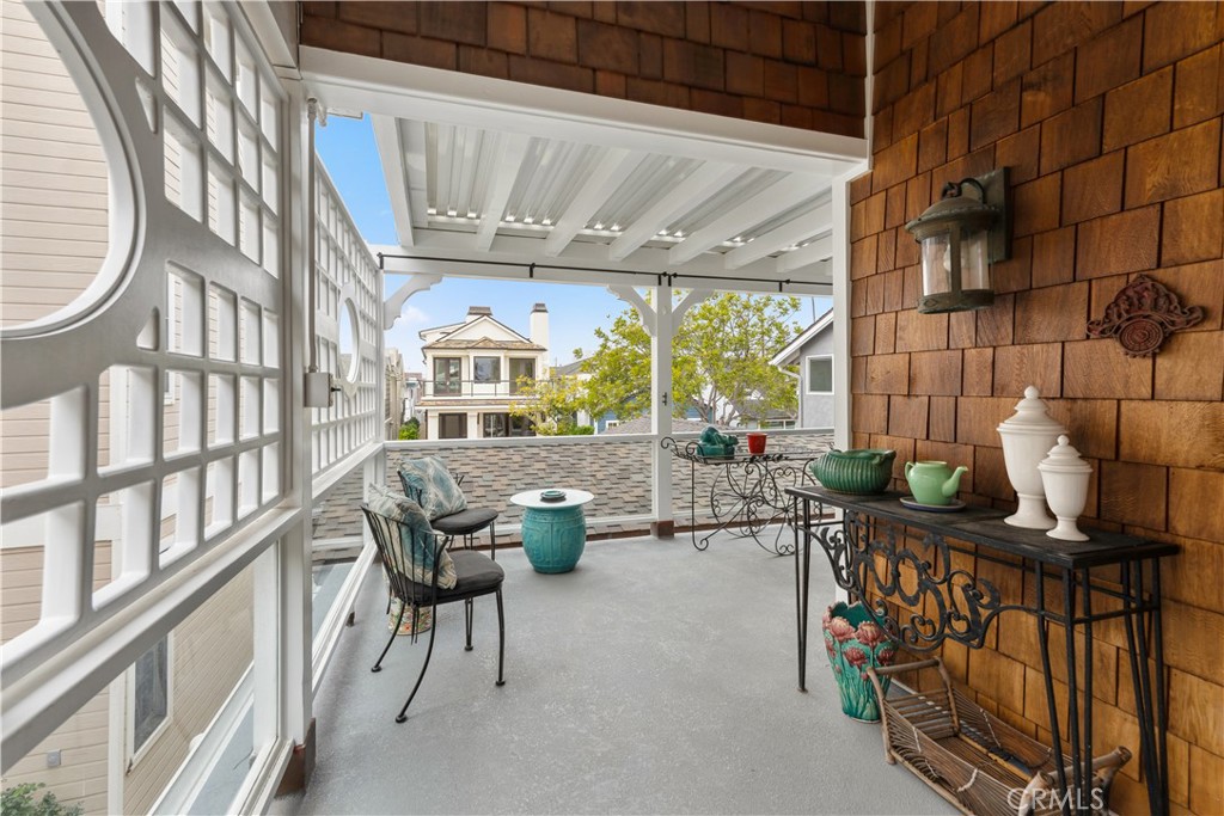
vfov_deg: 73.8
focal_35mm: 16
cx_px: 612
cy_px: 408
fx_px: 544
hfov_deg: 96.7
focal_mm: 16
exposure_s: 1/100
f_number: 7.1
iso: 100
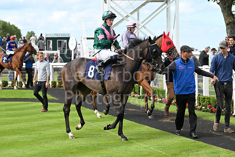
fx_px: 783
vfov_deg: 11.4
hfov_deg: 17.1
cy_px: 78
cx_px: 118
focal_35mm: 120
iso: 500
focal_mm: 120
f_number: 5.6
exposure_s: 1/1250
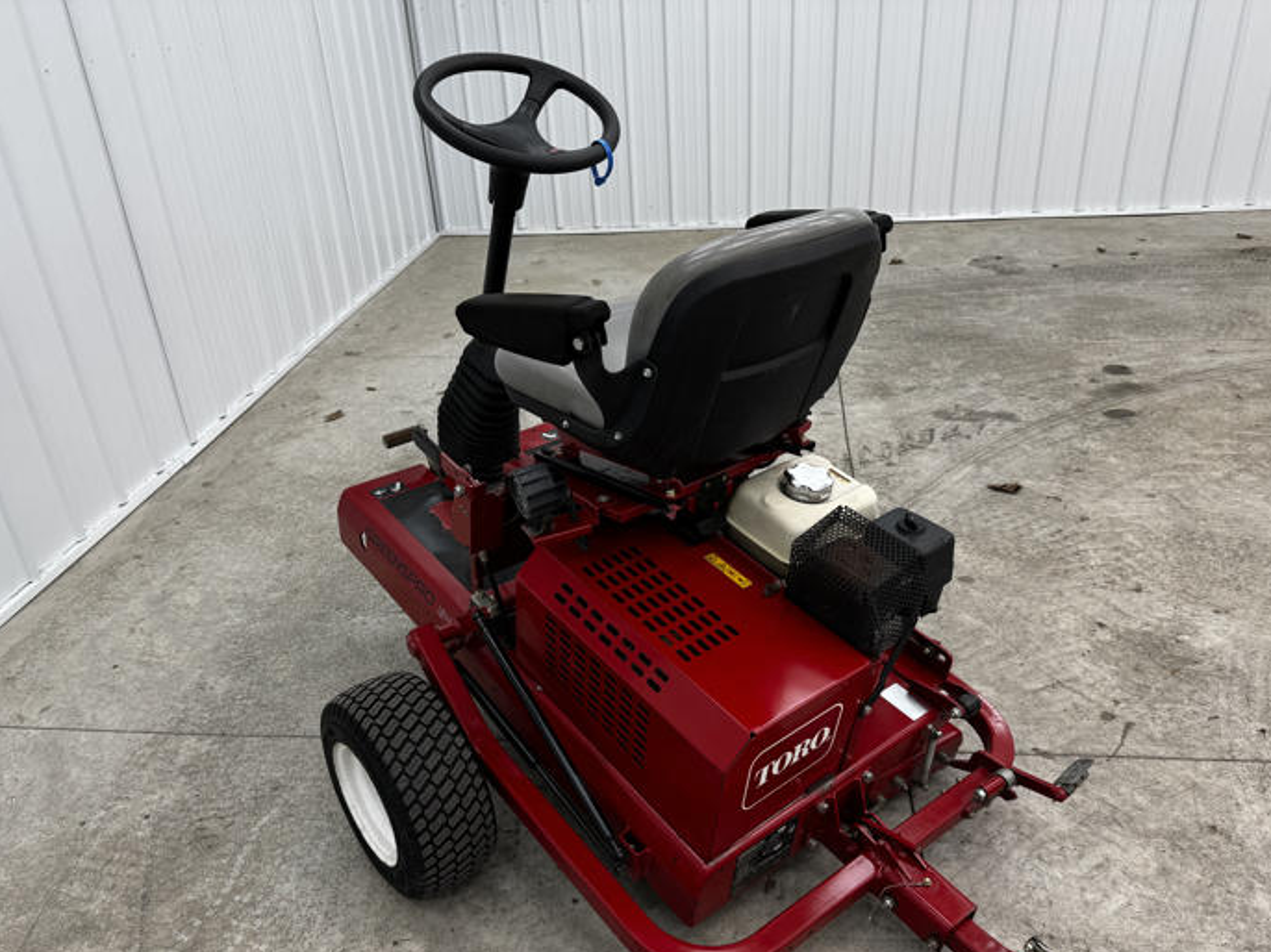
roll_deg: +2.6
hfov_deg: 63.5
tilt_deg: -30.0
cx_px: 647
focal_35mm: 28
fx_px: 1028
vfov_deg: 49.5
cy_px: 554
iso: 80
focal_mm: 6.76
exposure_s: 1/120
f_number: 1.78
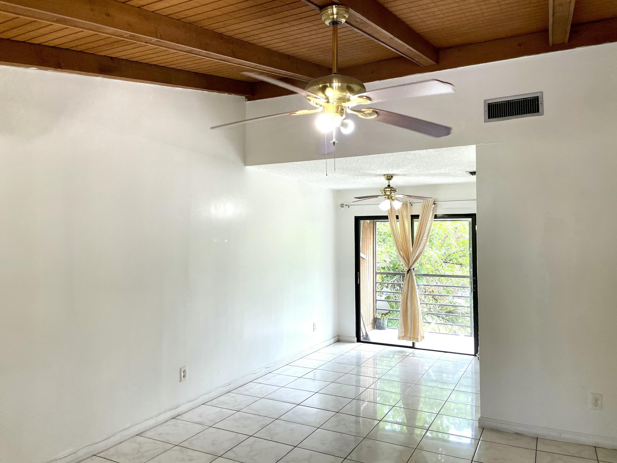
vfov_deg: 53.1
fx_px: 463
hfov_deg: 67.3
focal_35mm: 26
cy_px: 232
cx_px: 308
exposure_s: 1/120
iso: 64
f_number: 1.6
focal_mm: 4.2
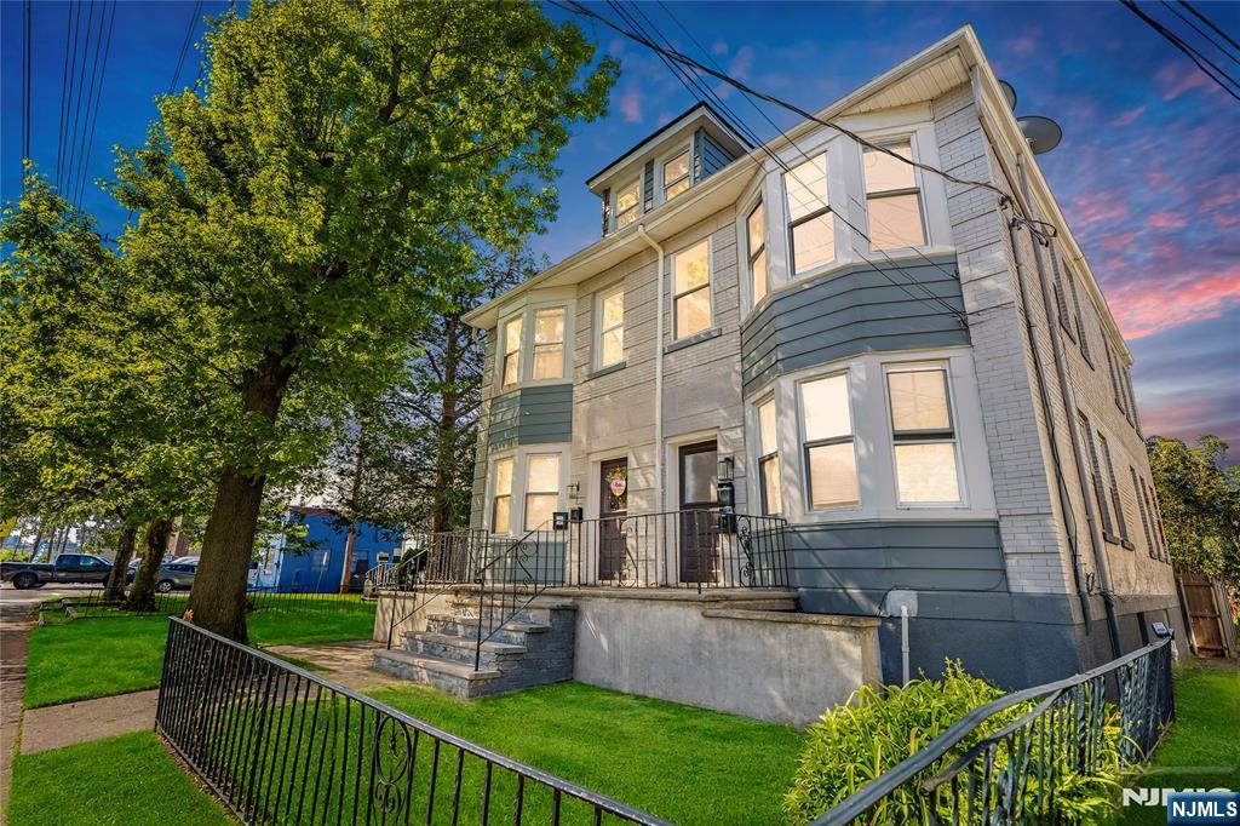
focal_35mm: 16
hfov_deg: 96.8
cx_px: 620
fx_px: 551
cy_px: 413
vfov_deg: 73.7
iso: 100
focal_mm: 16
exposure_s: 1/320
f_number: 4
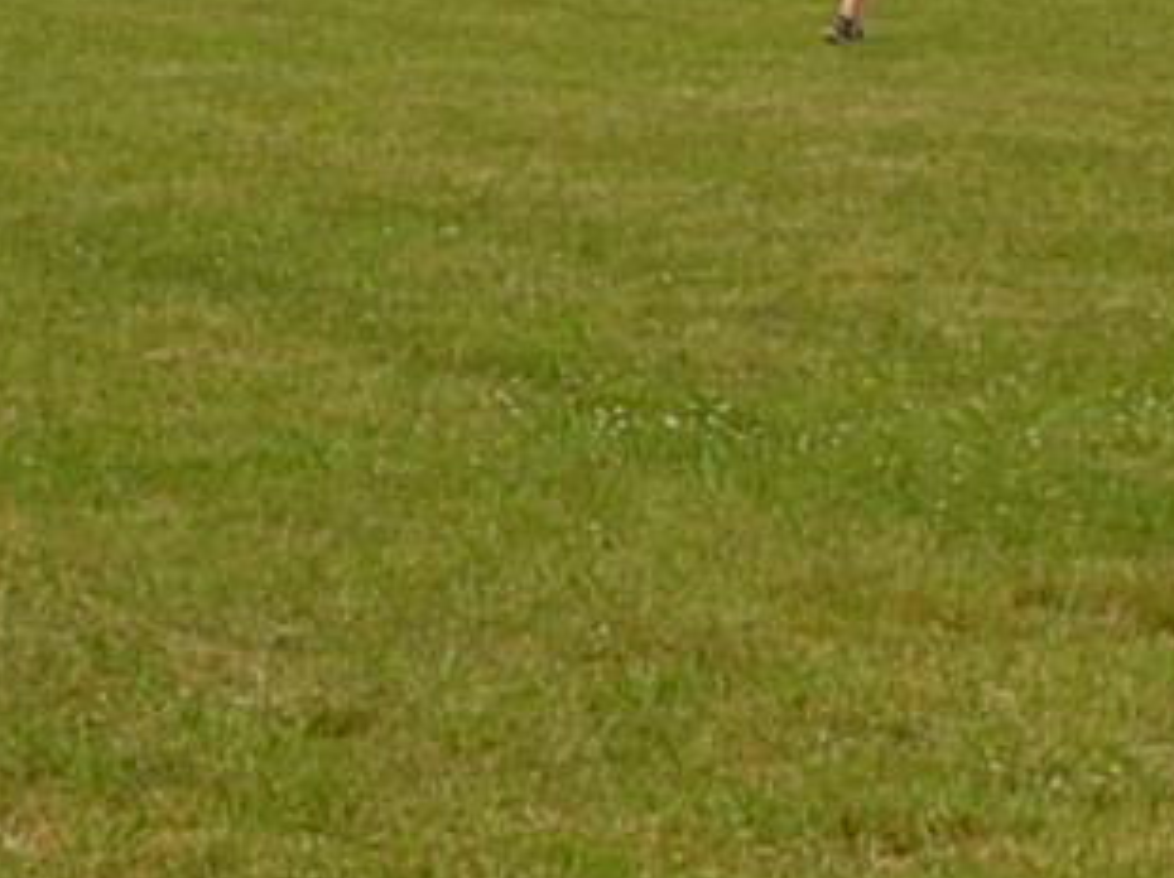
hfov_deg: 8.2
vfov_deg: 6.3
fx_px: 7998
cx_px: 1772
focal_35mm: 236
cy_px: -76
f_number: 8
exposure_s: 1/250
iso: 100
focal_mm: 22
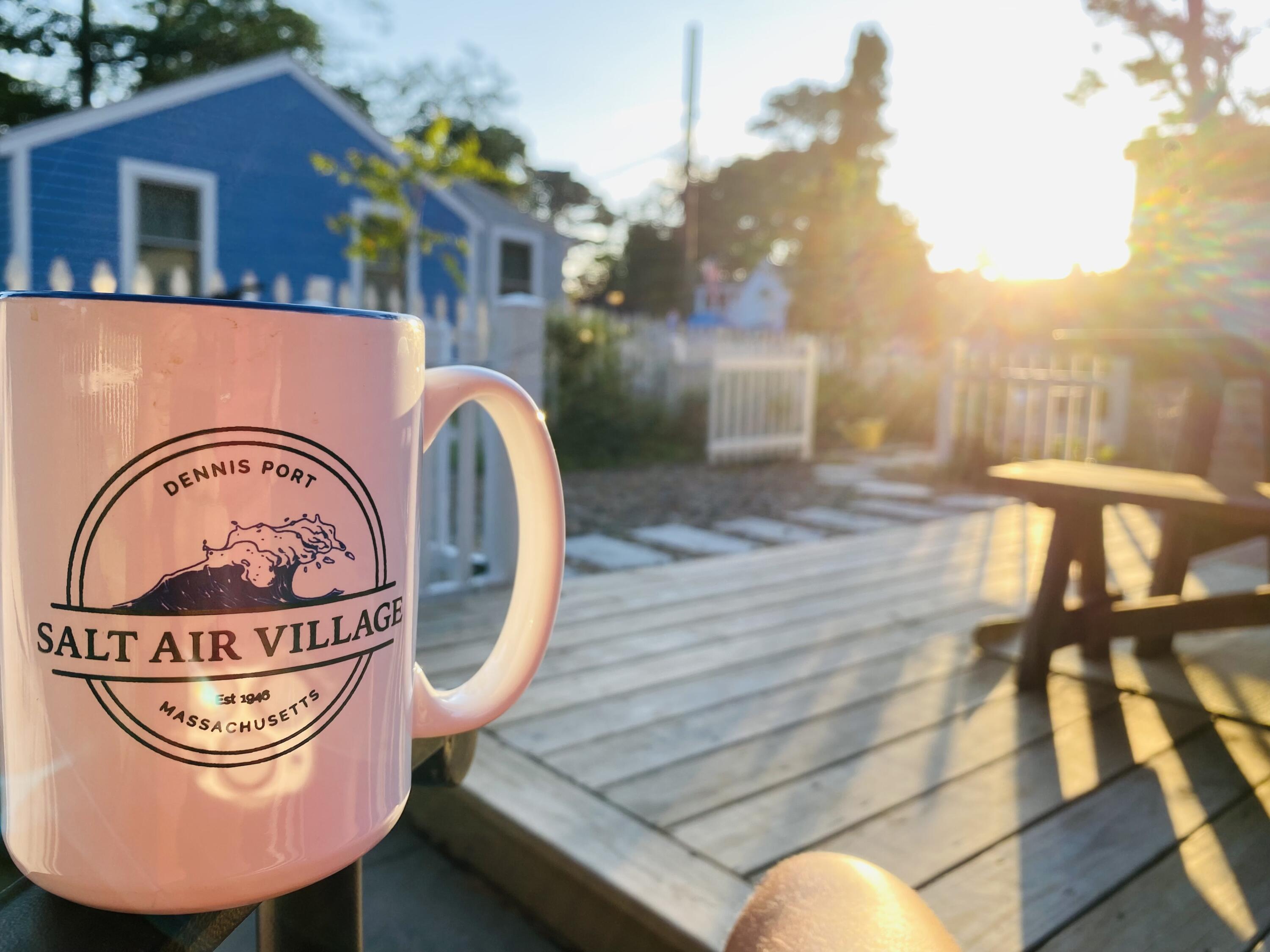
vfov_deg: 53.1
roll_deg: -1.8
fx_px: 954
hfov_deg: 67.3
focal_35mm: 26
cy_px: 476
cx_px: 635
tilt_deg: -6.2
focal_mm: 4.25
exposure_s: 1/288
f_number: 1.8
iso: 32
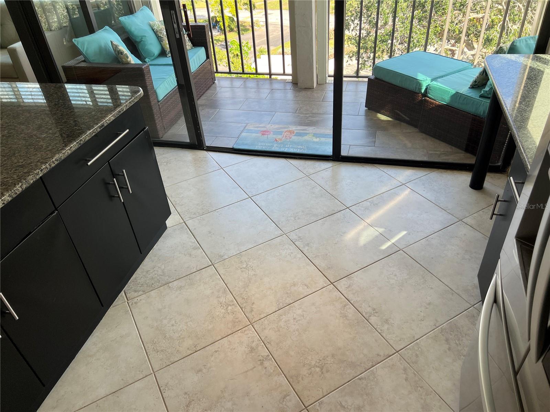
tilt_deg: -36.6
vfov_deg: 53.1
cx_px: 275
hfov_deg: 67.3
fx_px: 413
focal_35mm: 26
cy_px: 206
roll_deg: +5.5
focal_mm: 5.7
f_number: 1.5
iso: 50
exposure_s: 1/427
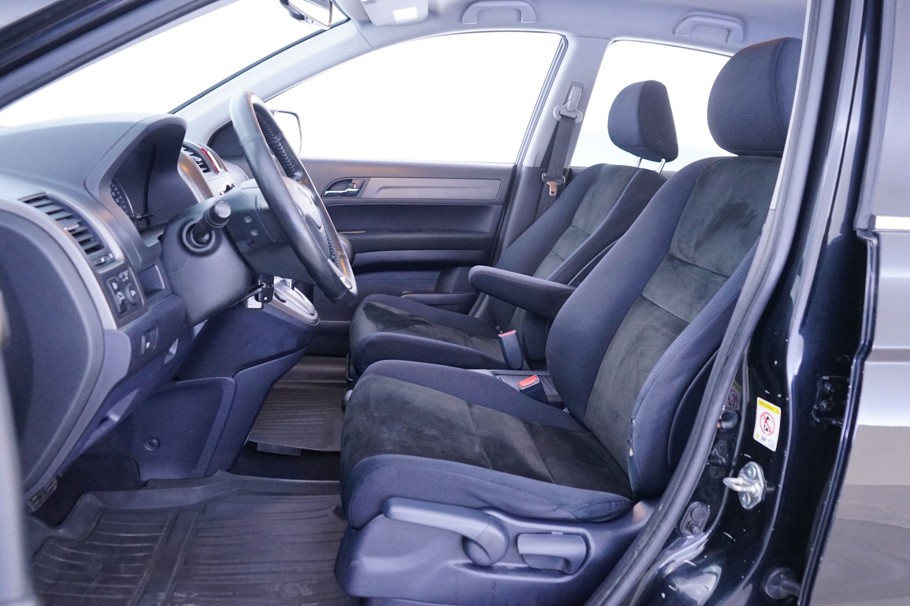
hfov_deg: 65.5
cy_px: 303
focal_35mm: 28
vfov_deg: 46.4
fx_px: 708
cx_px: 455
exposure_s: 1/8
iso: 3200
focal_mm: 28
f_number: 5.6
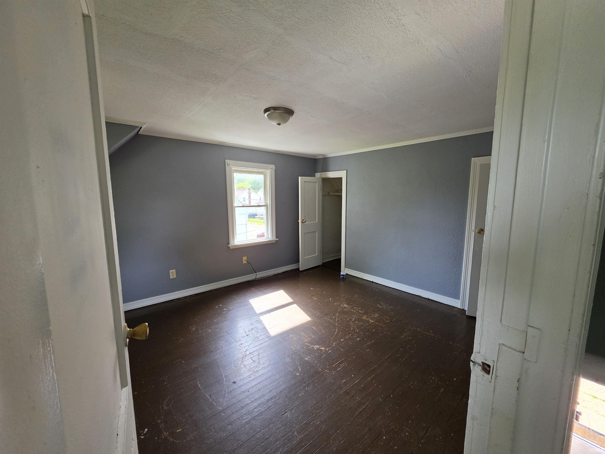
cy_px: 227
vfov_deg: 89.9
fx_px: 227
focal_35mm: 13
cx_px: 302
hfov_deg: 106.2
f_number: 1.9
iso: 160
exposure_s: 1/359
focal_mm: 2.2
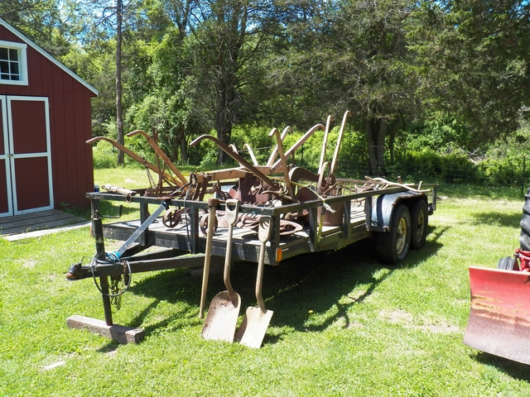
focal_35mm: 31
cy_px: 198
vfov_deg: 45.4
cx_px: 265
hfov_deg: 58.4
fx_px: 475
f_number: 4
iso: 125
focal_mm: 5.5
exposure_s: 1/400
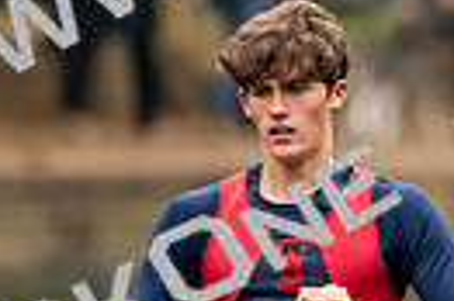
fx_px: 22306
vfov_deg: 0.8
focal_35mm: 1771
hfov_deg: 1.2
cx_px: 298
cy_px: 133
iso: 3600
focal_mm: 400
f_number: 4.5
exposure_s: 1/2000
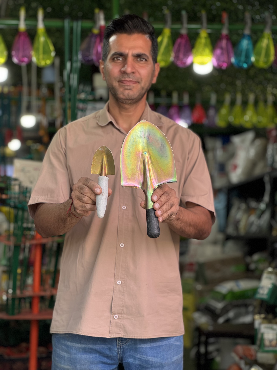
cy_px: 185
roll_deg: -0.8
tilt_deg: +3.3
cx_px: 138
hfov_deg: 19.1
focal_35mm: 77
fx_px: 822
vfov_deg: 25.3
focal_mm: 9
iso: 40
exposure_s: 1/99
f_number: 2.8
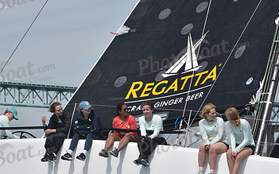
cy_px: 108
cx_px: 97
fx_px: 1216
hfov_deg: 13.1
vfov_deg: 8.2
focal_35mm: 160
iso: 320
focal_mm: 95
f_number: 8
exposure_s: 1/800
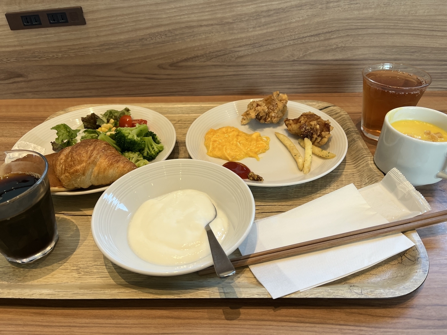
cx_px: 224
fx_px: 336
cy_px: 168
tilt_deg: -37.9
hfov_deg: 67.3
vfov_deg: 53.1
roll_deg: +2.1
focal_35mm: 26
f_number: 1.6
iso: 80
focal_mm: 5.1
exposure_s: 1/121
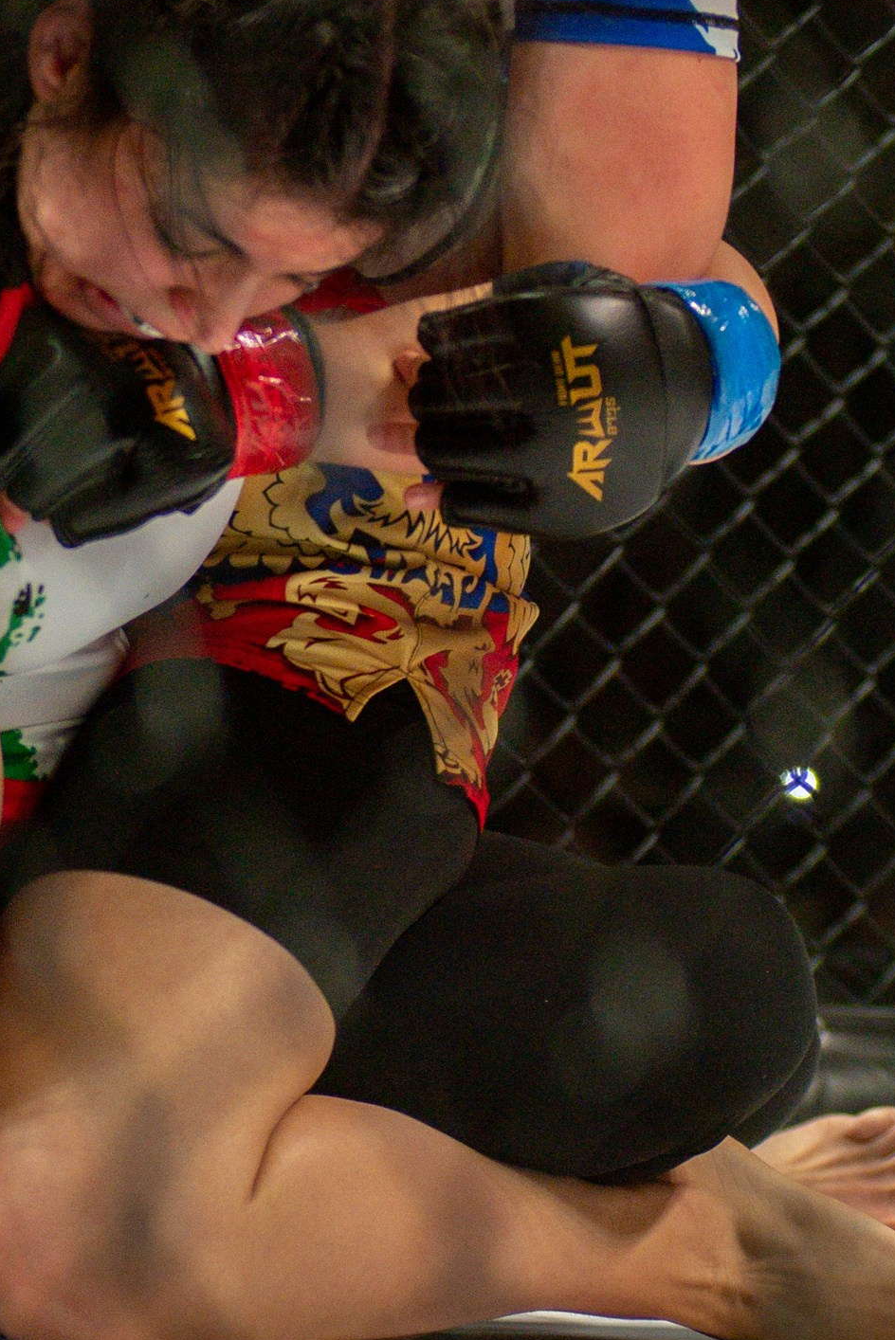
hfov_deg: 6.9
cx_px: 286
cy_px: 219
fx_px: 7376
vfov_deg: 10.3
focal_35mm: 198
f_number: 4
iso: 2000
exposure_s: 1/1250
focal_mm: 80
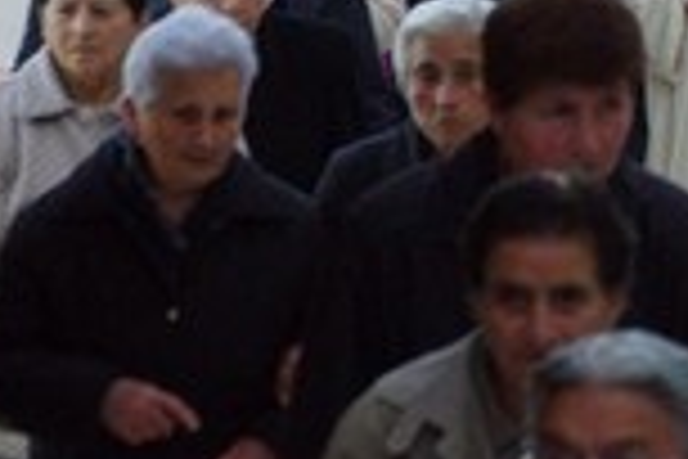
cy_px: 79
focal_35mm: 627
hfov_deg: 3.3
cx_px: 1003
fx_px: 11982
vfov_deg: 2.2
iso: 3200
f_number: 8
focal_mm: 128
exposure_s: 1/250
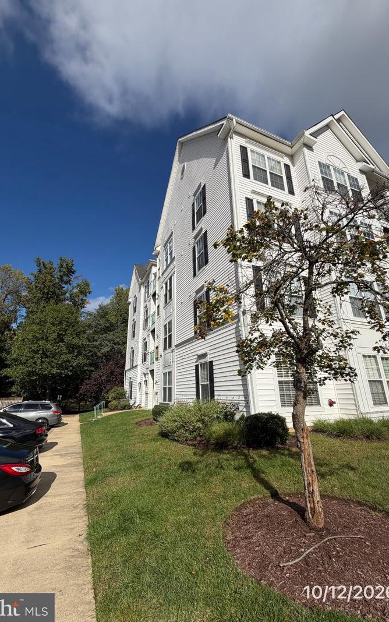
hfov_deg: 74.8
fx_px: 254
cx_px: 188
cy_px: 312
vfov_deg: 101.4
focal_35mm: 15
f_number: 2.2
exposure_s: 1/1656
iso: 20
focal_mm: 2.22
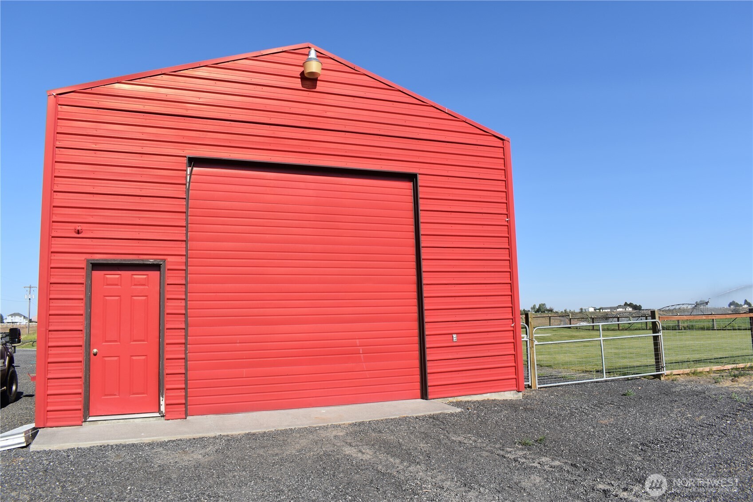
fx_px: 565
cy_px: 251
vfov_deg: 47.9
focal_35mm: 27
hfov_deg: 67.4
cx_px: 376
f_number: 9
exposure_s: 1/320
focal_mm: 18
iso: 100
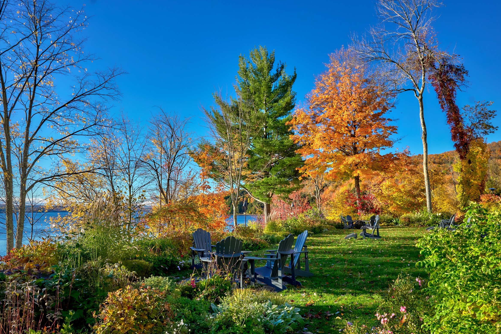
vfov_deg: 43.6
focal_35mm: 30
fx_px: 418
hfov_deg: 61.9
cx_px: 242
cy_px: 166
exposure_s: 1/80
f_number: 20
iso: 1000
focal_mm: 28
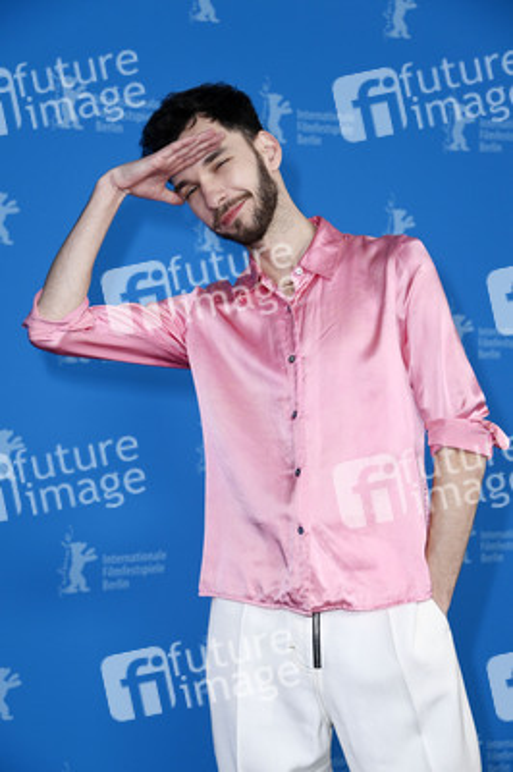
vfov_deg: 24.8
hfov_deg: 16.6
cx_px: 256
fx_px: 1756
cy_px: 386
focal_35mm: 82
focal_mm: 82
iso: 1000
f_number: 5.6
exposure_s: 1/250
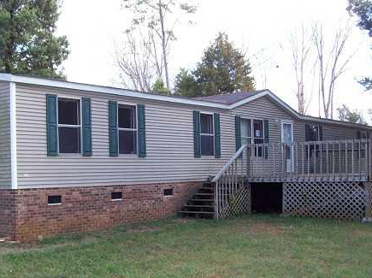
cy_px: 164
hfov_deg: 36.0
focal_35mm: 53
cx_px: 133
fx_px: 569
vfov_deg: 27.4
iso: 80
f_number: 2.7
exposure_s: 1/115
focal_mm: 6
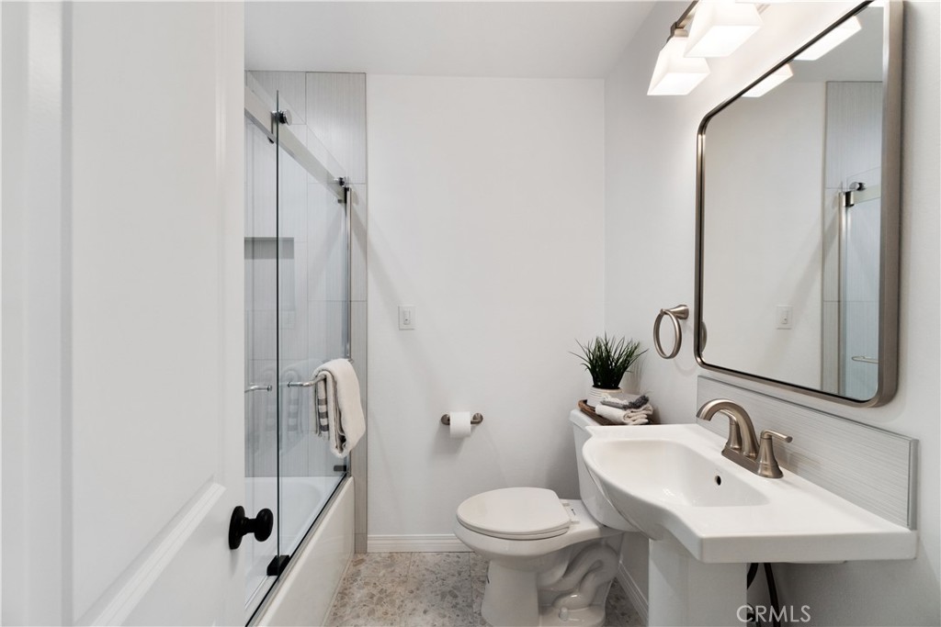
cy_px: 314
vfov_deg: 77.3
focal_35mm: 15
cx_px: 470
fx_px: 392
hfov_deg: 100.4
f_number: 6.3
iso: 320
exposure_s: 1/40
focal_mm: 10
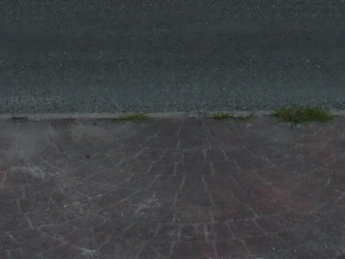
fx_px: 1007
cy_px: -216
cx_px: 214
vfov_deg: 13.1
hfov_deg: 19.4
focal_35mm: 101
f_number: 3.3
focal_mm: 4.1
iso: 80
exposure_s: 1/60
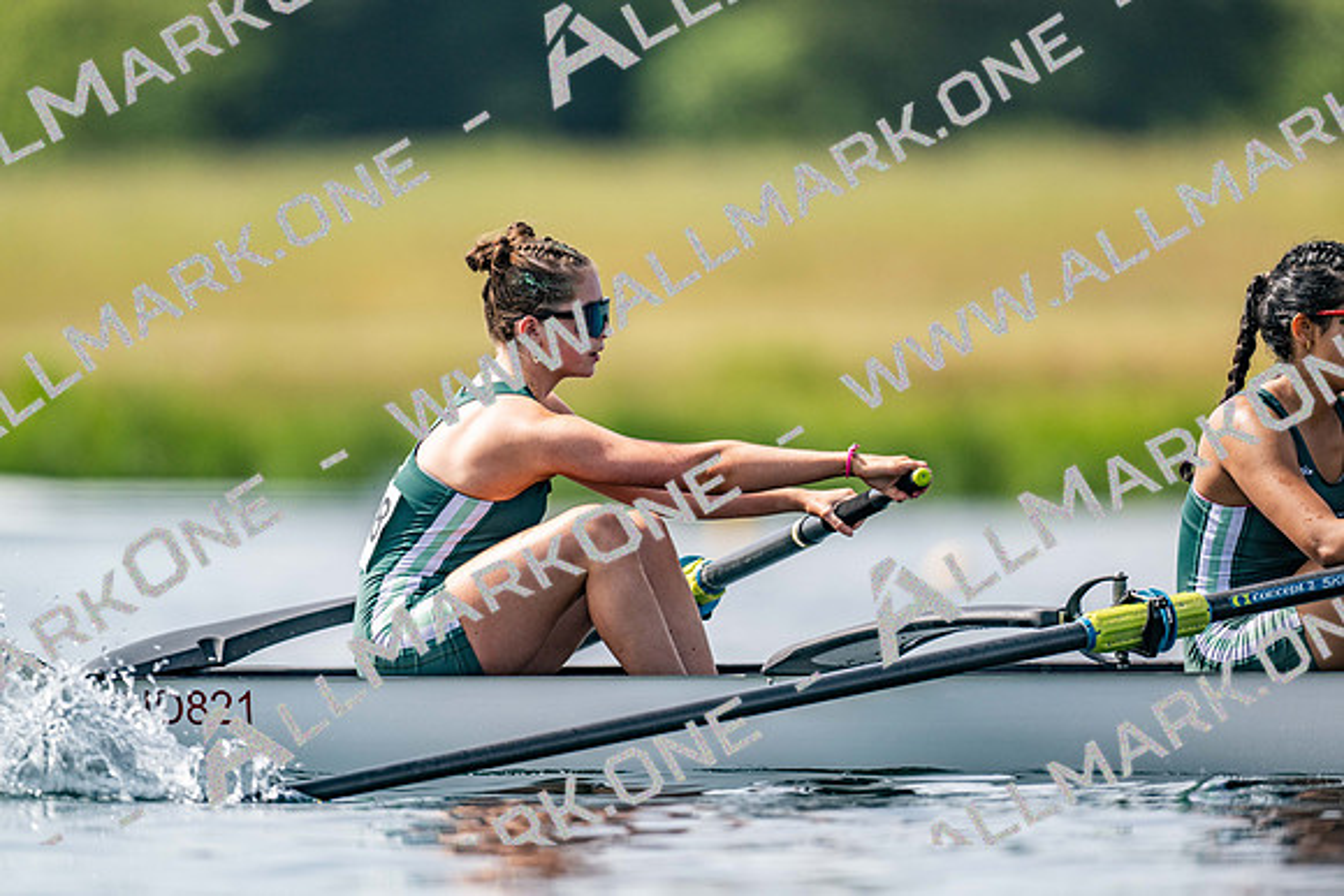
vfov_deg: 2.3
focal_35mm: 600
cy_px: 448
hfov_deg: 3.4
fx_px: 22404
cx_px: 672
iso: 200
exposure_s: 1/2500
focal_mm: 600
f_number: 4
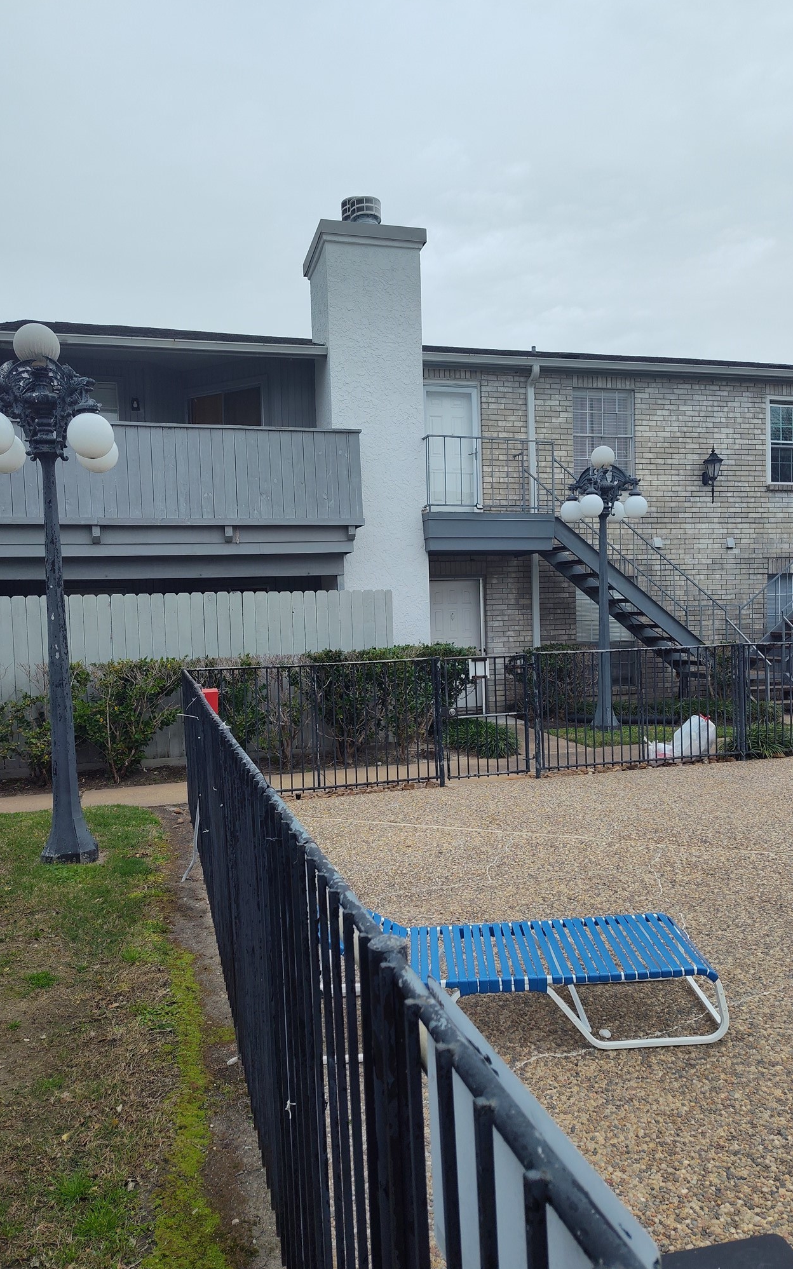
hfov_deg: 49.3
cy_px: 644
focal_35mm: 25
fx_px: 865
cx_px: 385
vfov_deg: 72.5
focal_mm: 5.56
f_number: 1.8
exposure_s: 1/260
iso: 100
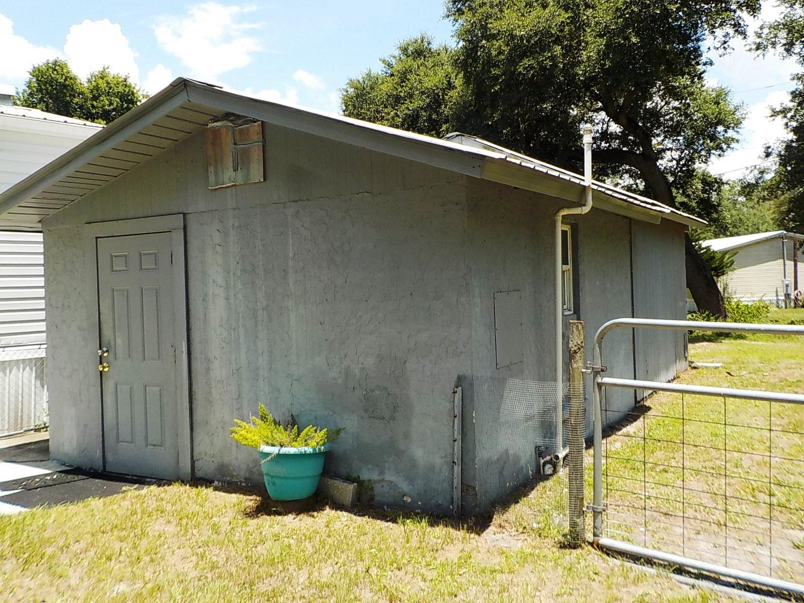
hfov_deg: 60.0
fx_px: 697
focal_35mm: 30
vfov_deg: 46.8
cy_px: 302
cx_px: 402
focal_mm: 4.1
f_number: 3.3
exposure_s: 1/640
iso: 125
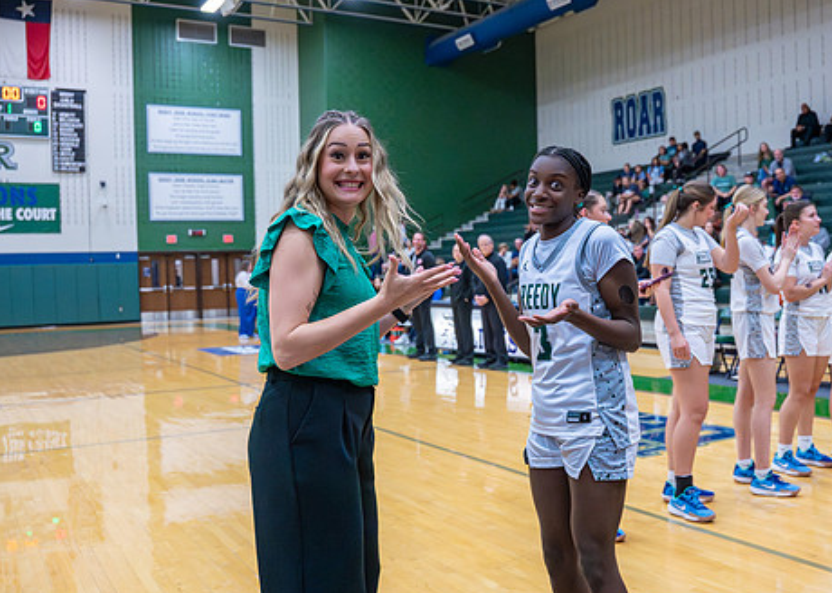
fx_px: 850
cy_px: 318
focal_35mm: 36
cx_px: 478
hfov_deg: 52.0
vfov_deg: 38.4
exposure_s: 1/1000
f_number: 2.8
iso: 4000
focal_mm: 24
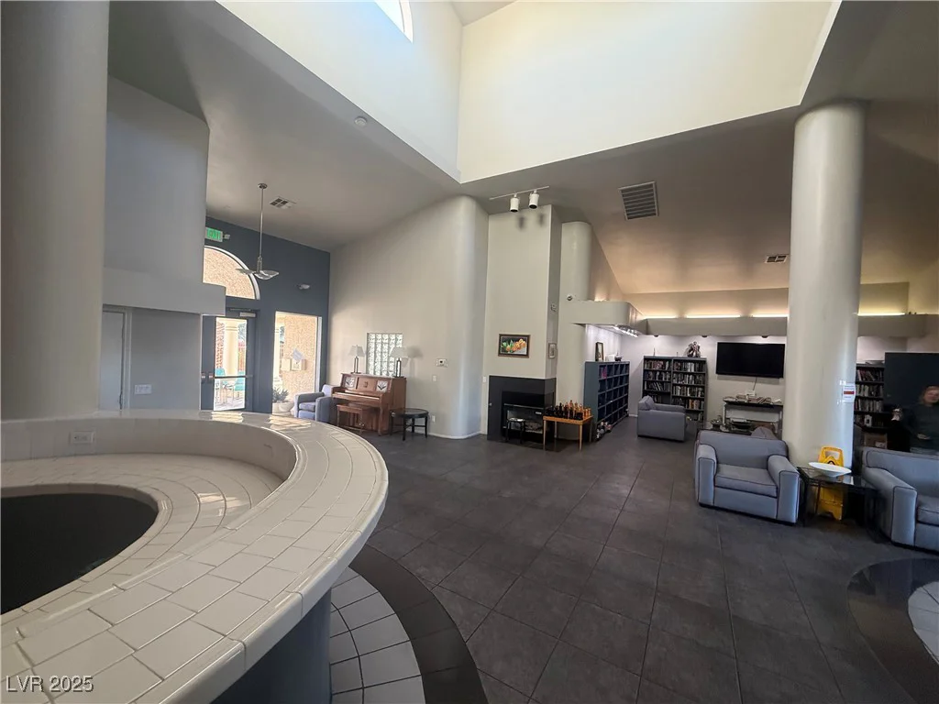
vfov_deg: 85.7
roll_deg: -2.2
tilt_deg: +0.7
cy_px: 352
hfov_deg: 102.1
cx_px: 470
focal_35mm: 14
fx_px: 380
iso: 200
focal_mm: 2.22
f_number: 2.2
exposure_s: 1/120
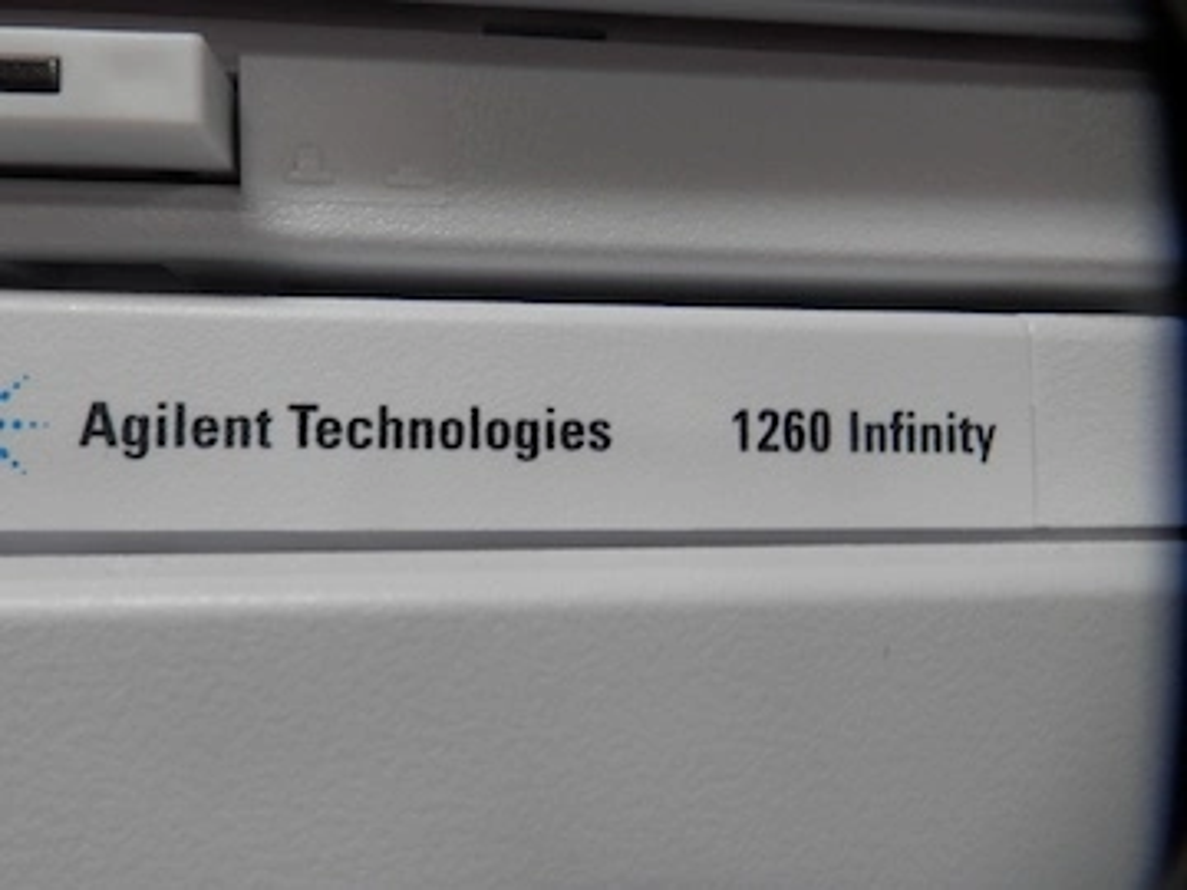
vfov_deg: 54.9
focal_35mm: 25
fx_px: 857
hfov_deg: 69.4
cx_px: 594
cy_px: 445
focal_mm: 4.5
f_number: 3
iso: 80
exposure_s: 1/40
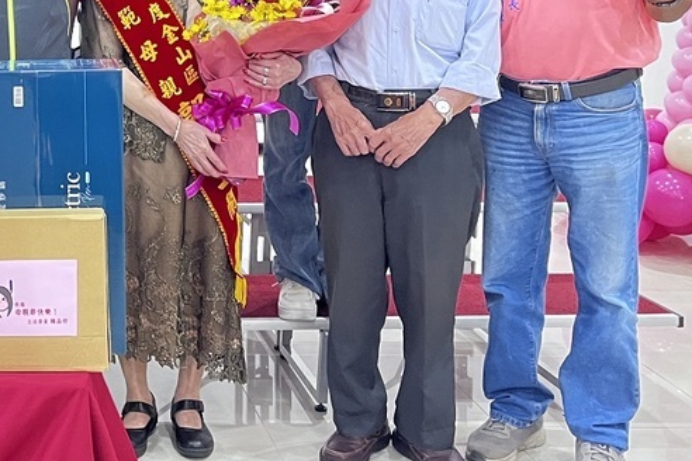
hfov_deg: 28.4
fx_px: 1269
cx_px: -20
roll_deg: -0.8
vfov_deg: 20.1
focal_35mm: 66
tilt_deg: -3.9
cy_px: 14
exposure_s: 1/40
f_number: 1.6
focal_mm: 5.1
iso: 500
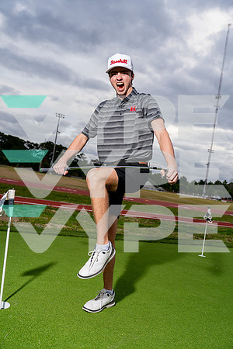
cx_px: 116
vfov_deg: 58.7
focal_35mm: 32
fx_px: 311
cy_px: 174
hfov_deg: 41.1
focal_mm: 32
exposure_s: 1/250
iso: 100
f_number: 4
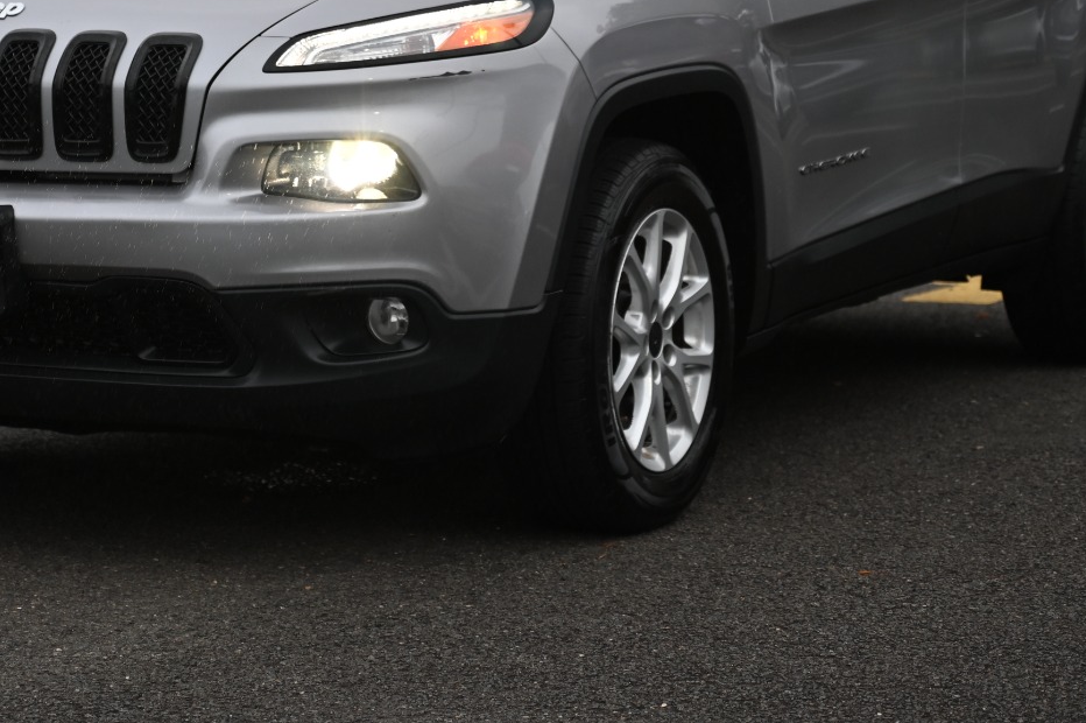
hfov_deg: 16.8
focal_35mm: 122
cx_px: 424
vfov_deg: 11.2
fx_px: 3678
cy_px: 99
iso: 400
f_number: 4
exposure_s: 1/250
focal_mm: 70
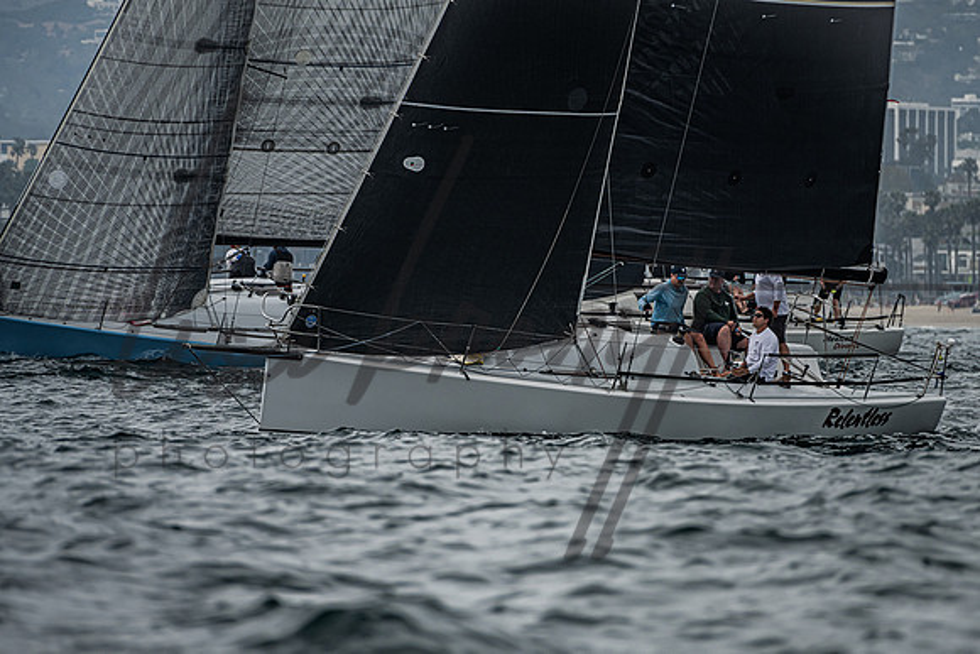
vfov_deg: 3.0
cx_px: 562
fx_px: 12553
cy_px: 332
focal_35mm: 461
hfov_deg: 4.5
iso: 320
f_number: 8
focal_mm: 400
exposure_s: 1/1600
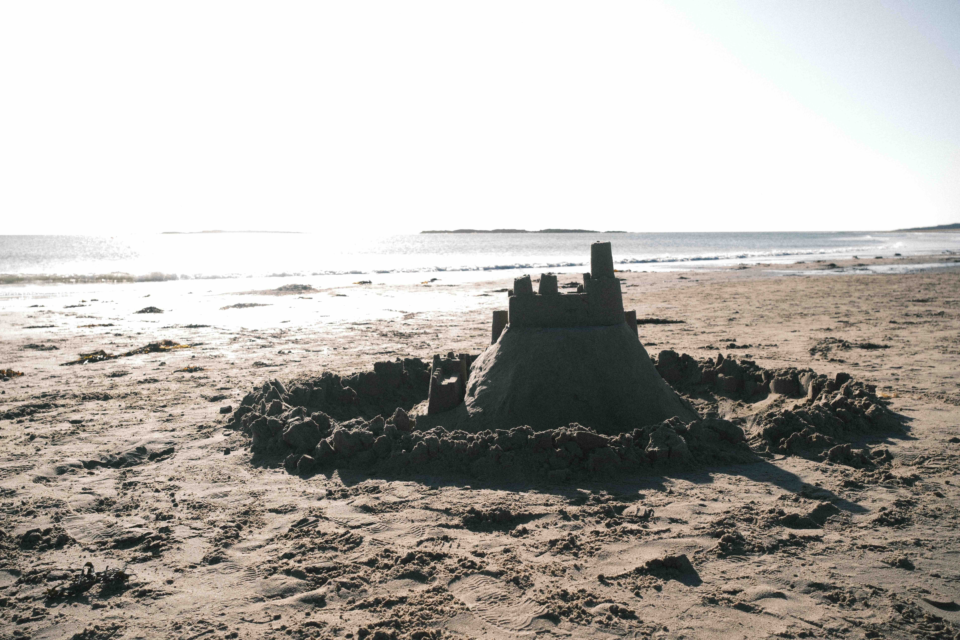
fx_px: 933
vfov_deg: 37.9
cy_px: 320
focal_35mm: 35
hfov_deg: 54.4
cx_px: 480
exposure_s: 1/350
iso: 80
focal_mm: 23
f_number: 5.6
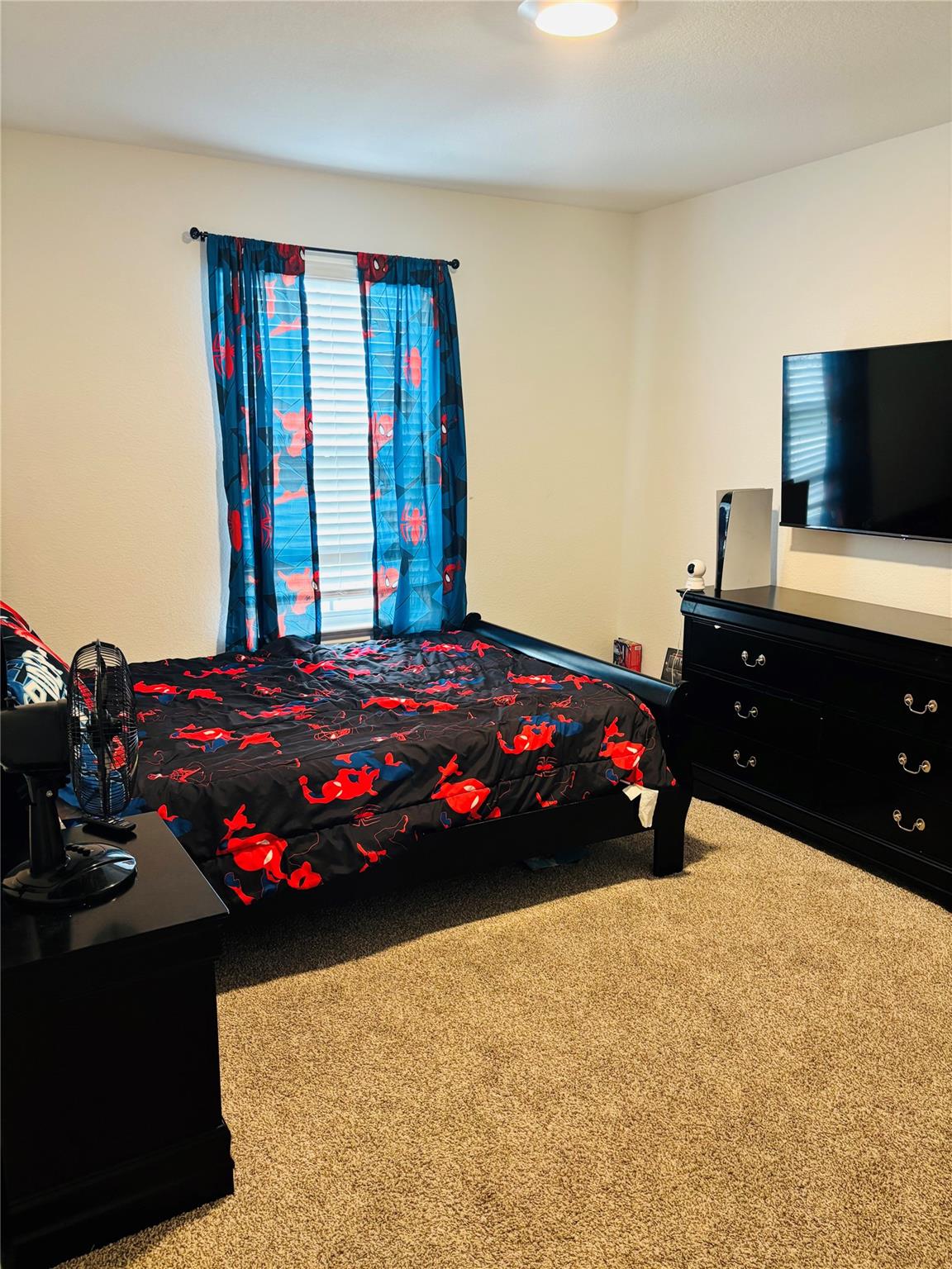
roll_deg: -0.4
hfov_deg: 53.1
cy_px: 634
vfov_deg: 67.3
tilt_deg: -12.5
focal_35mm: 26
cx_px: 476
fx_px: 953
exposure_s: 1/60
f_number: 1.6
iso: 250
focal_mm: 5.96
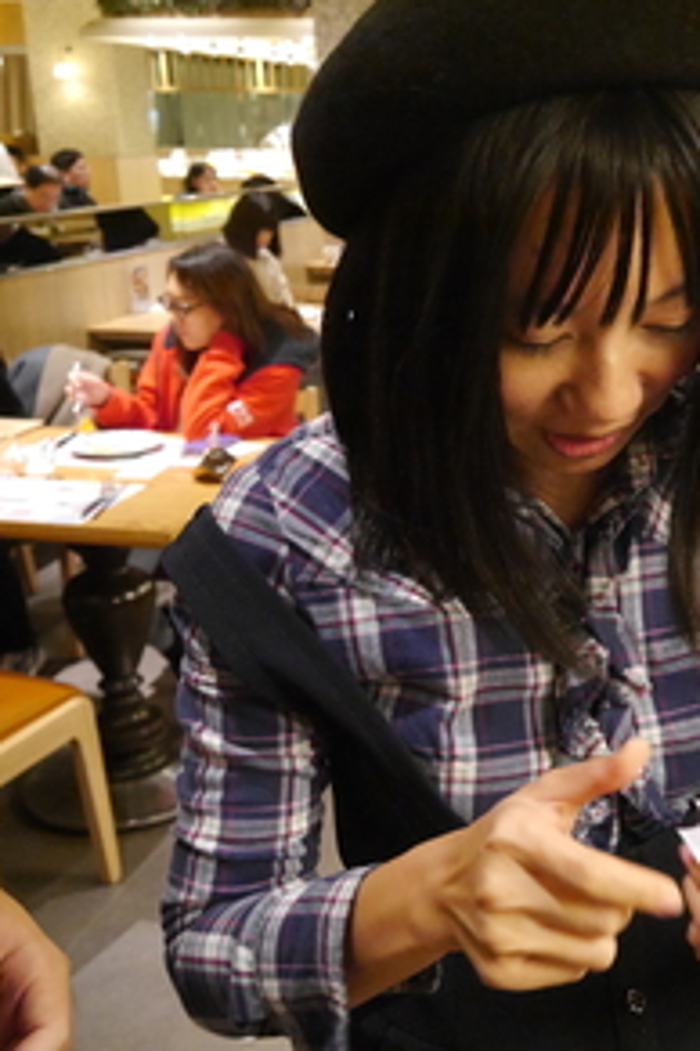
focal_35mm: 40
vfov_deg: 48.5
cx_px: 631
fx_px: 1167
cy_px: 516
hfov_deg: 31.8
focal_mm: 14
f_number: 3.5
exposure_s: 1/60
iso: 3200
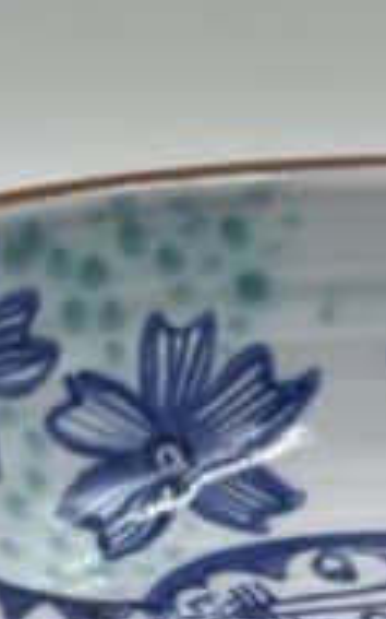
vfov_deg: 9.8
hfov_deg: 6.1
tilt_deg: -18.9
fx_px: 3622
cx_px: 425
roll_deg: -1.4
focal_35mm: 215
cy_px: 328
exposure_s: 1/358
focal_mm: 6.86
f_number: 1.78
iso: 64
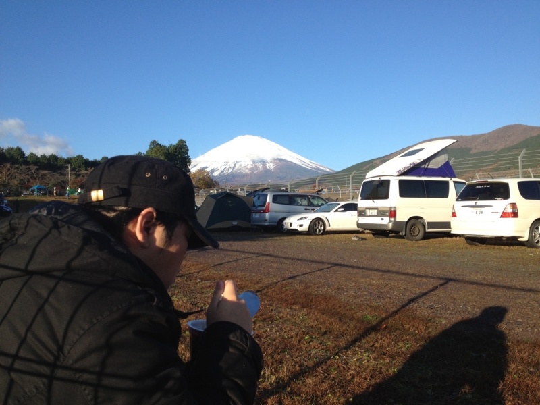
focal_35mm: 35
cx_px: 270
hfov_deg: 52.6
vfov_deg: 40.7
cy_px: 202
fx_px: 546
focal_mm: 4.28
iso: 64
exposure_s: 1/1022
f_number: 2.4
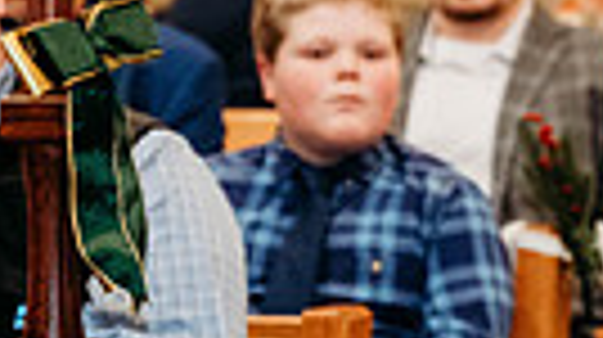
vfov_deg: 3.8
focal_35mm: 317
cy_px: -2
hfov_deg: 6.8
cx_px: 706
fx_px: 5063
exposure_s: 1/200
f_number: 2.8
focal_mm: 70
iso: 2000
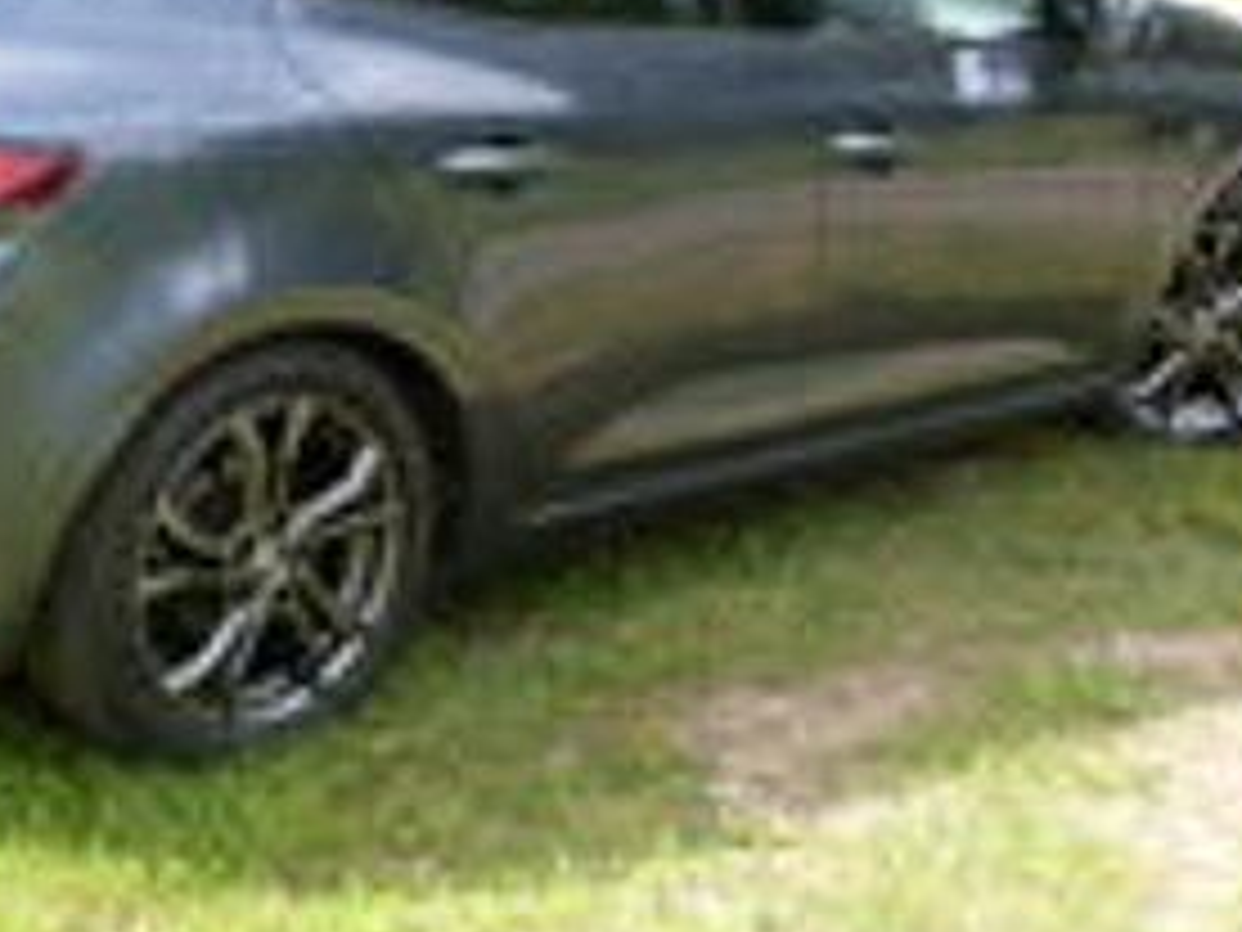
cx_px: 590
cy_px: 212
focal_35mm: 66
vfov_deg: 22.0
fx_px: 2368
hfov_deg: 29.4
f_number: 2.8
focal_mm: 6.3
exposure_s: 1/350
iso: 80
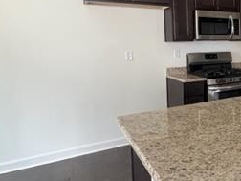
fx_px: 230
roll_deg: +1.0
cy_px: 63
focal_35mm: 33
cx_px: 232
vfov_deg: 42.5
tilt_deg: -5.3
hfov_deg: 47.5
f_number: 1.8
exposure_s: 1/70
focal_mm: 1.57
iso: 250
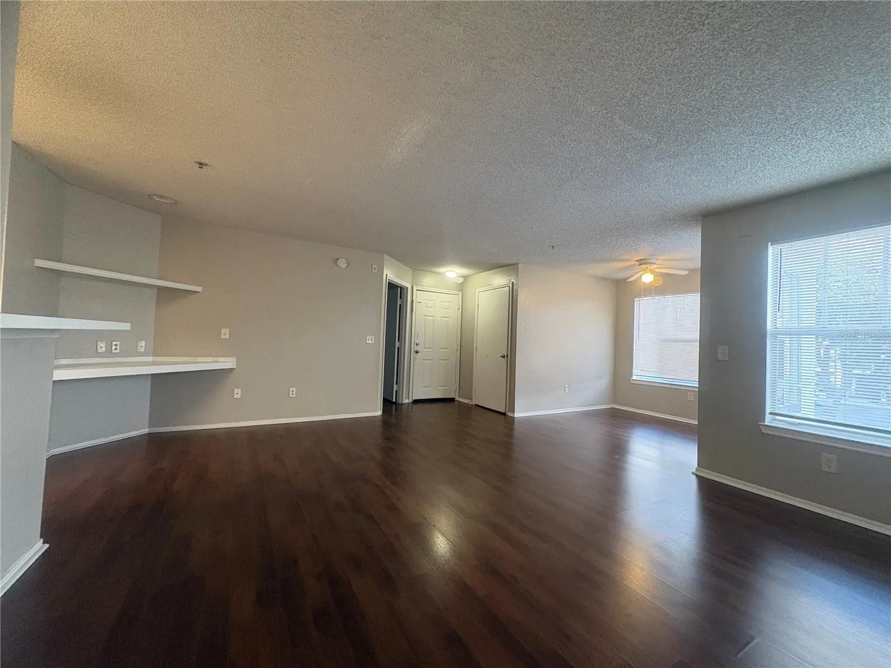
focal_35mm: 14
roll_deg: -2.3
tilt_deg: +1.9
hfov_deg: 102.1
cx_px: 446
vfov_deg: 85.7
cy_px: 334
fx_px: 360
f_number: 2.2
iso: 500
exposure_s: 1/60
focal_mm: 2.22
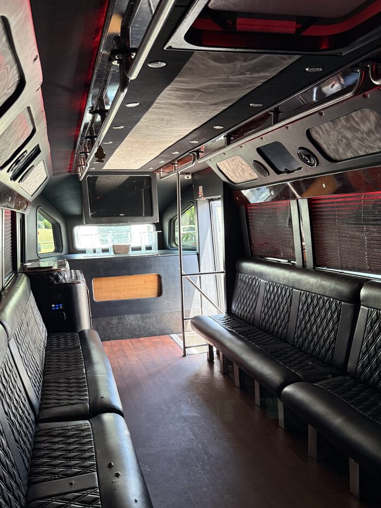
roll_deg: +2.0
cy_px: 322
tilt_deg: -13.7
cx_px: 185
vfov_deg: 57.5
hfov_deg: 45.4
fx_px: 455
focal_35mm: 31
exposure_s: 1/58
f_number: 1.78
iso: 320
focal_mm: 6.76
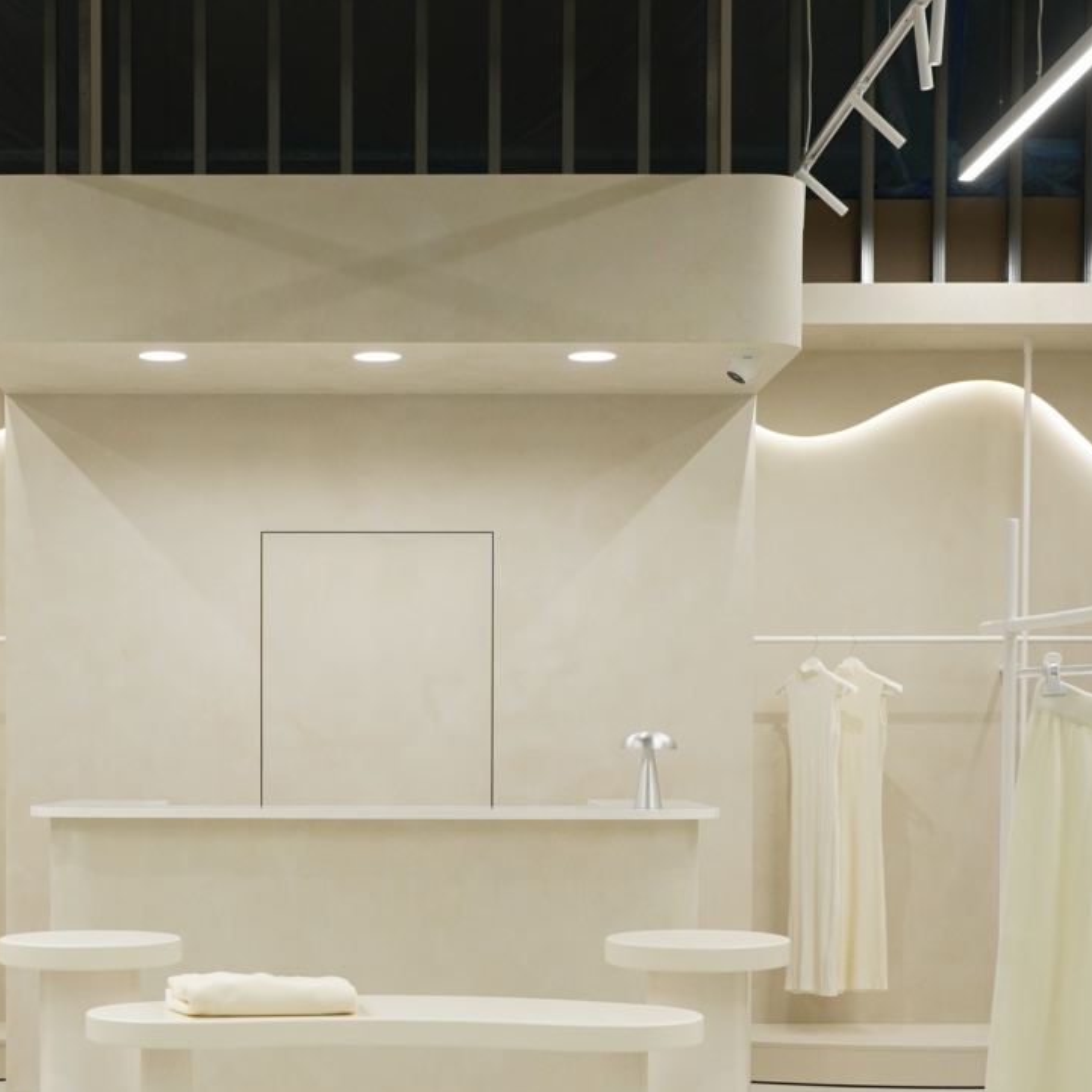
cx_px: 376
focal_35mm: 61
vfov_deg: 27.8
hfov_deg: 28.0
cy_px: 807
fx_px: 2177
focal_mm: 32
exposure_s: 1/125
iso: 1000
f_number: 5.6
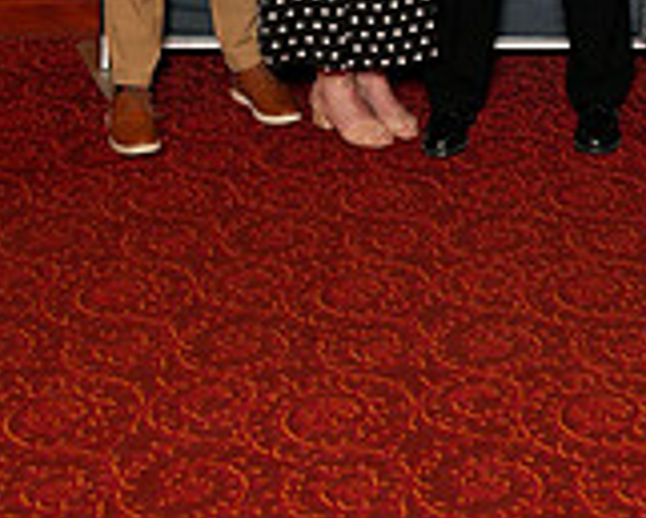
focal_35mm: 90
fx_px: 1728
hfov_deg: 20.8
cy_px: -289
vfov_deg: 15.5
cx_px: 558
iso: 640
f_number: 9
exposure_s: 1/125
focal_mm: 23
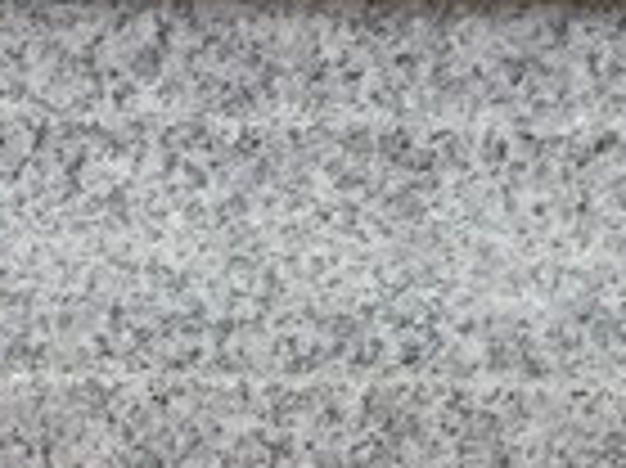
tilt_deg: -14.9
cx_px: 225
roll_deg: -0.7
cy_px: 1228
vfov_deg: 7.6
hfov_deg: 11.1
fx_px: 3216
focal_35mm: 178
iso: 25
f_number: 2.4
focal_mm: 3.3
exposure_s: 1/382
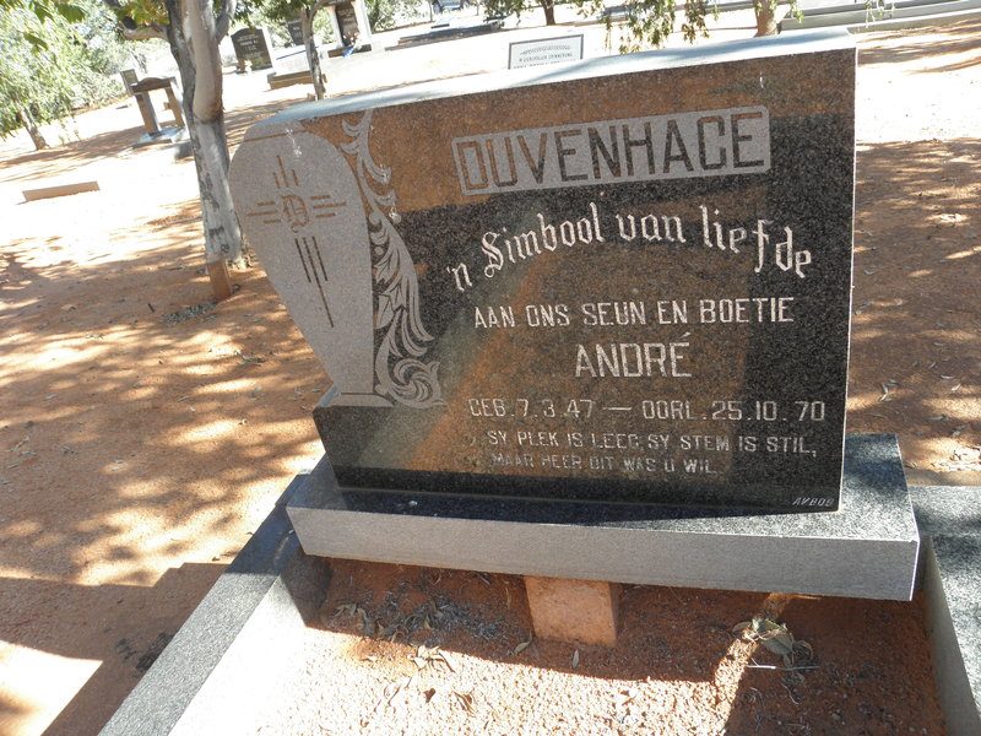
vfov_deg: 53.1
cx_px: 490
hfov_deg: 67.3
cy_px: 368
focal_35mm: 26
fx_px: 737
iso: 64
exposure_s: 1/60
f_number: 4
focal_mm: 4.6
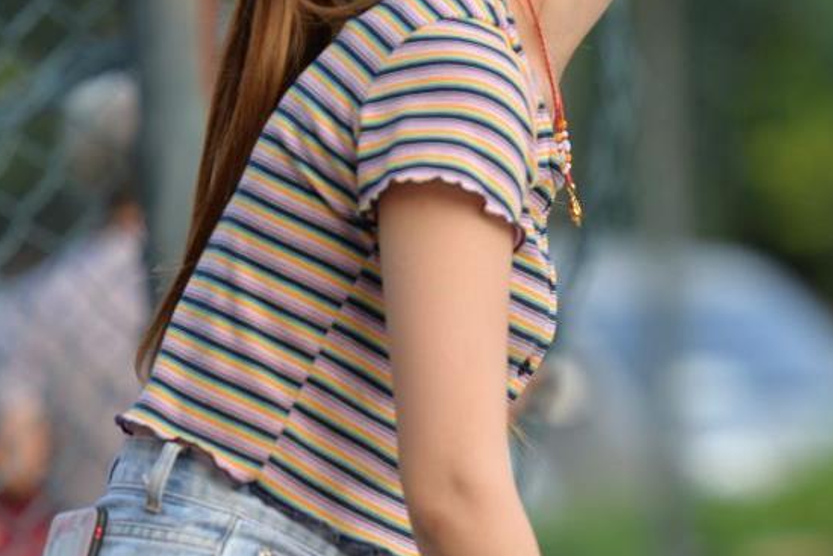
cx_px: 323
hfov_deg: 3.7
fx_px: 12914
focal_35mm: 558
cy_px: 698
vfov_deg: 2.5
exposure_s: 1/800
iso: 320
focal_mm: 170
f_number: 2.8
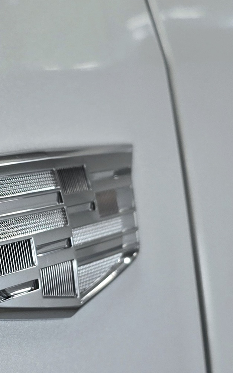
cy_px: 239
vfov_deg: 29.2
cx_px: 125
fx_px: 711
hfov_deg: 18.6
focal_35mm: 70
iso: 40
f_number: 1.7
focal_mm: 6.3
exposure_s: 1/120
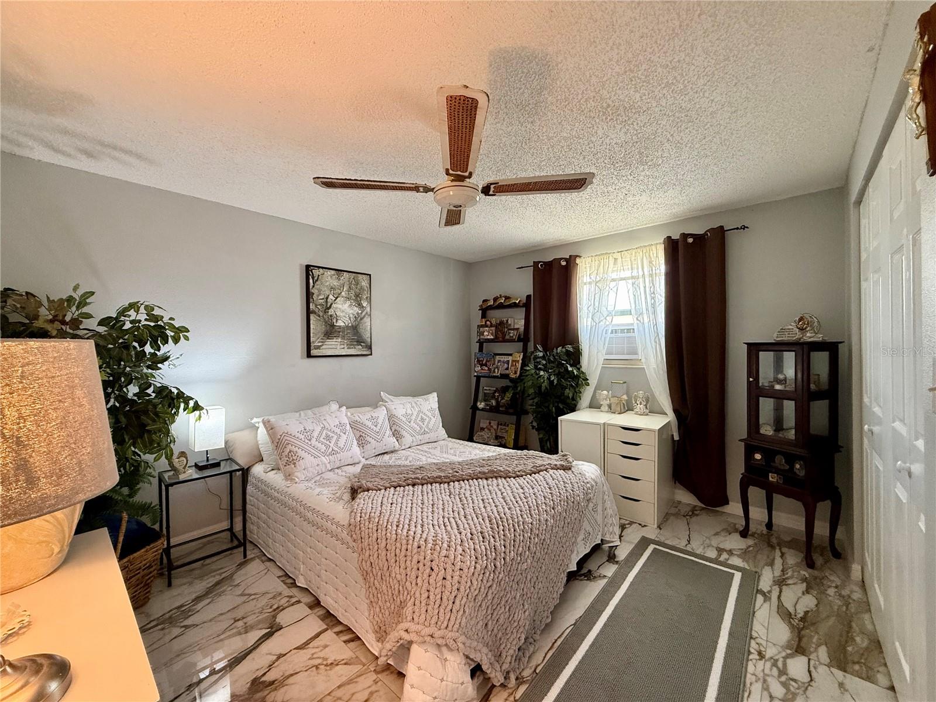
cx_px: 468
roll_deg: +0.7
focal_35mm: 14
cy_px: 351
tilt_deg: -0.2
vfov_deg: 85.7
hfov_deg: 102.1
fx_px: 379
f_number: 2.2
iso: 320
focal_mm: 2.22
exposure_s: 1/60
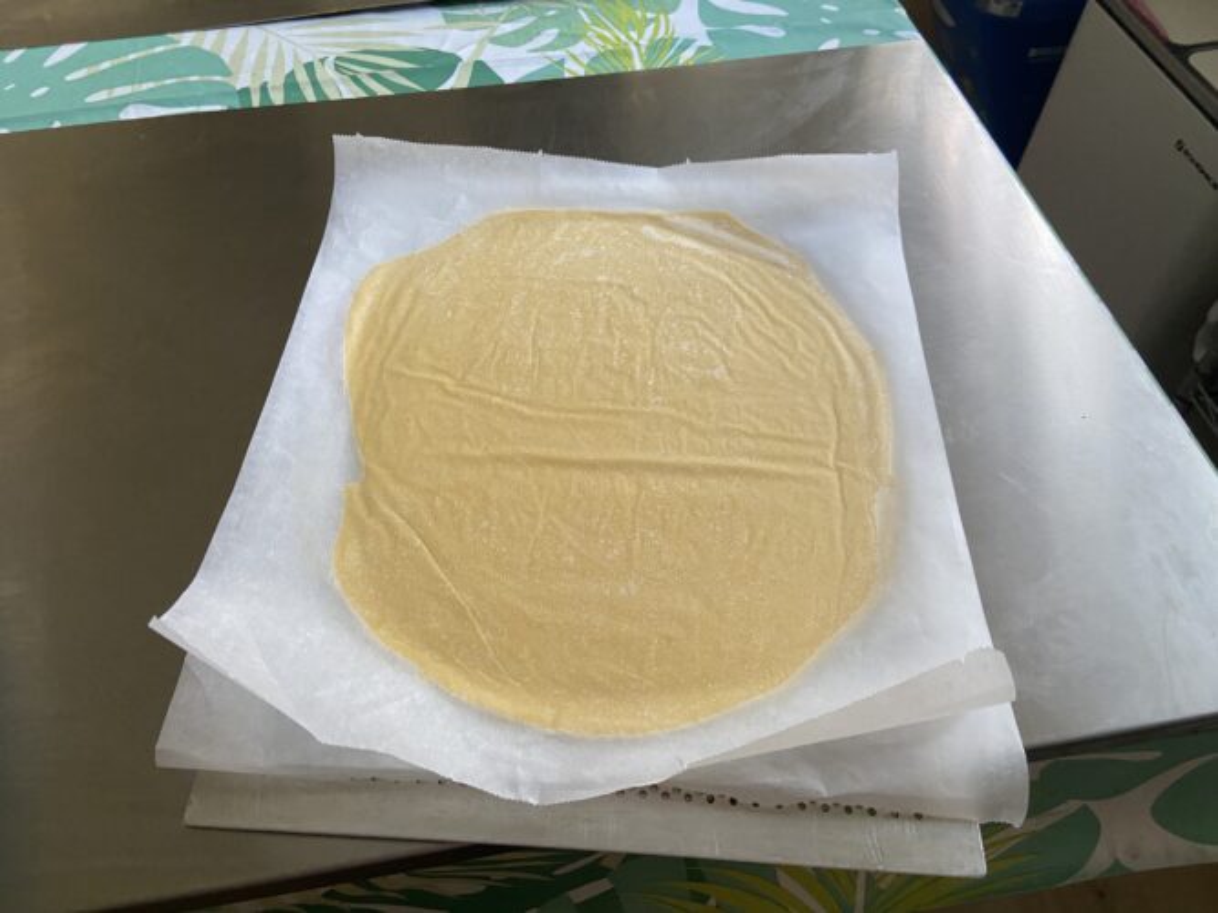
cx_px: 609
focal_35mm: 26
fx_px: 915
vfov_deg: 53.0
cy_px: 456
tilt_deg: -55.6
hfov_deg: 67.3
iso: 250
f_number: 1.8
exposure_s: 1/60
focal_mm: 4.25
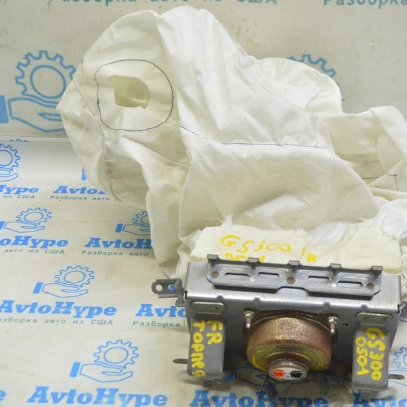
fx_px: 718
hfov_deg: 31.5
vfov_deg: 31.6
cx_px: 259
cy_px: 200
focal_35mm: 54
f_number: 5.6
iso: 400
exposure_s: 1/20
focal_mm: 26
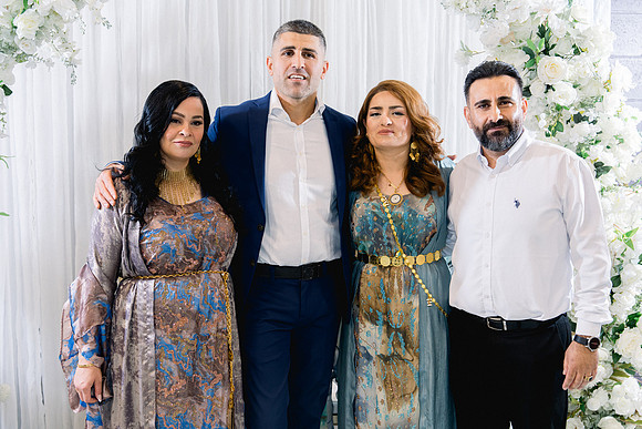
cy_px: 214
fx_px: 838
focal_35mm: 47
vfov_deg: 28.7
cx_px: 321
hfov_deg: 41.9
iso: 800
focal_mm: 47
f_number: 2.8
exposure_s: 1/160
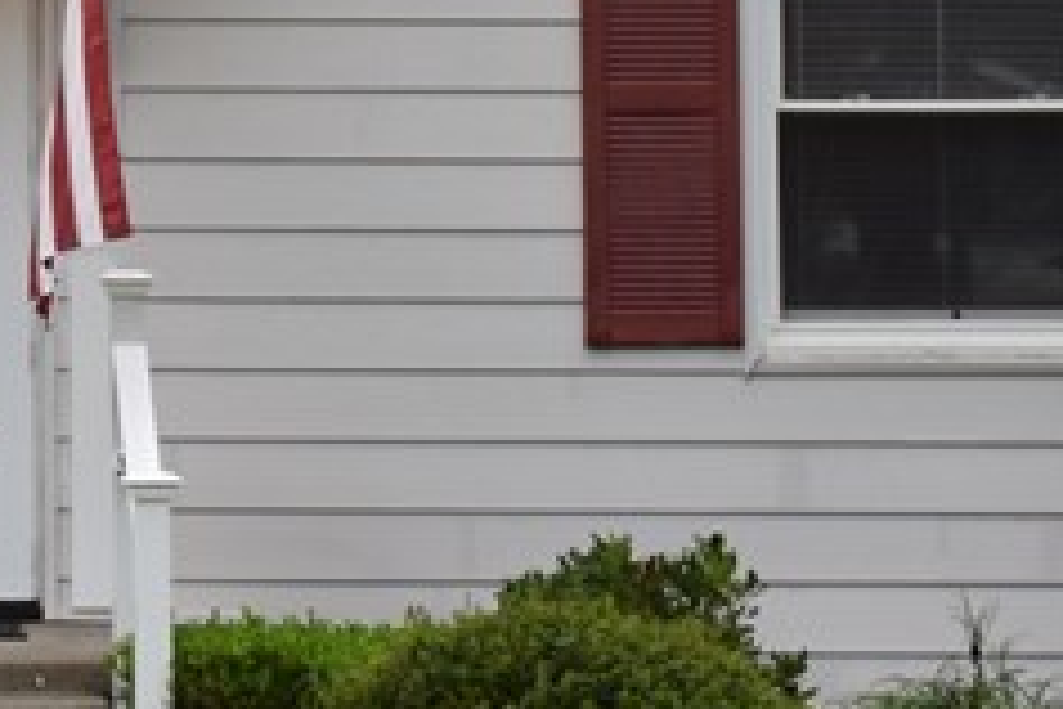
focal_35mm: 185
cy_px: -90
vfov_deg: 7.4
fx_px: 5471
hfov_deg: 10.9
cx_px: -211
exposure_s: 1/125
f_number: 5.6
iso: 400
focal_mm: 27
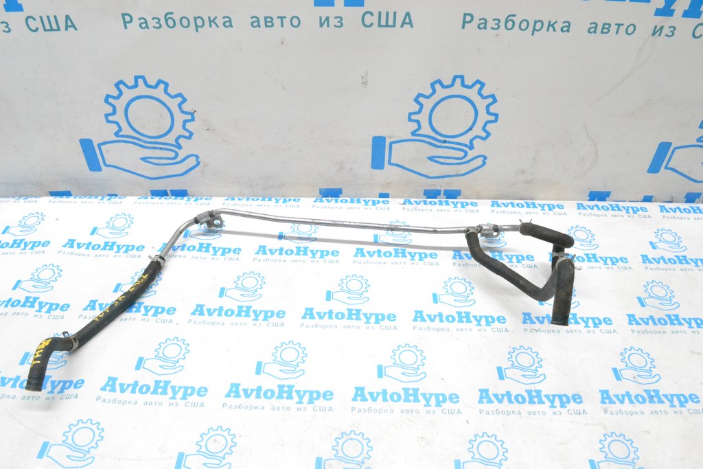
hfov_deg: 67.4
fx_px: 527
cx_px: 352
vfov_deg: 47.9
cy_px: 234
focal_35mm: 27
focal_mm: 18
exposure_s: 1/160
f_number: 9
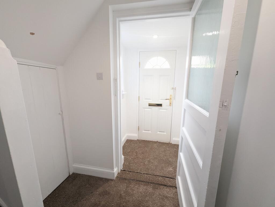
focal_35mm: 13
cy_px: 104
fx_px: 103
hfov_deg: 106.1
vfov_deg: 90.1
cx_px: 138
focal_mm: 1.95
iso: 412
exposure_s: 1/100
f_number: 2.2
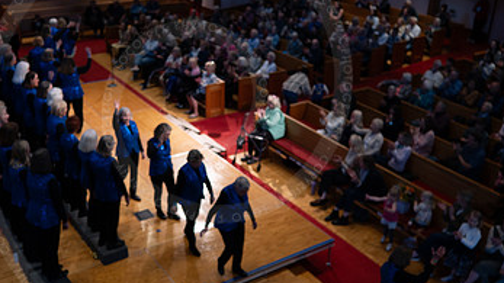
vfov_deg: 28.3
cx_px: 224
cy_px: 143
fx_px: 561
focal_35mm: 42
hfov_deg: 48.3
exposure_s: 1/160
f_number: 1.8
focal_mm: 24
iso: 250
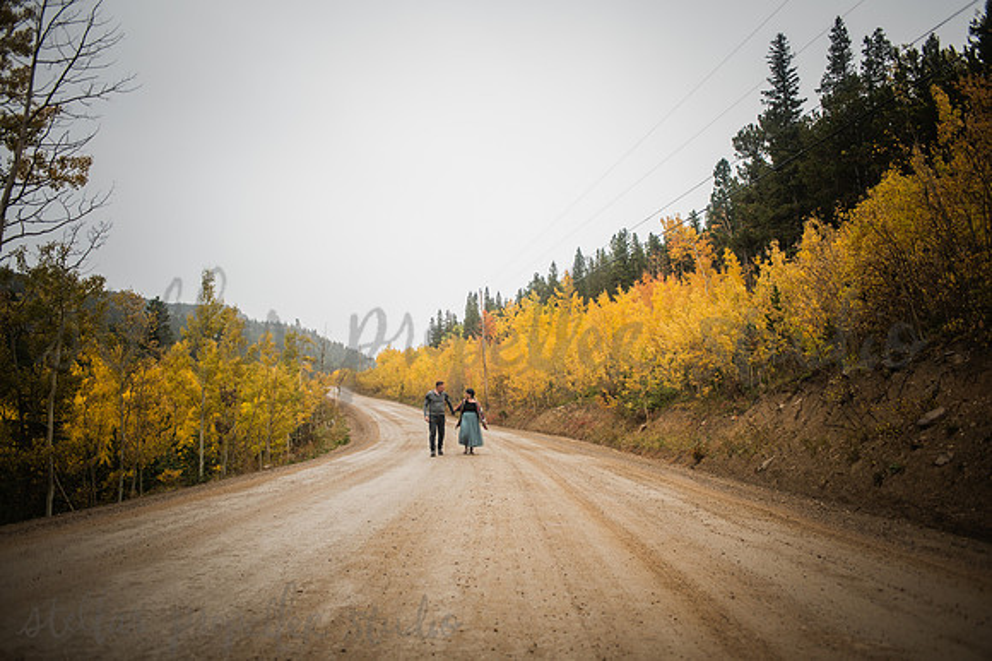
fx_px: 771
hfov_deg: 65.5
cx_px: 496
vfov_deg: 46.4
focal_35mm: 28
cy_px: 330
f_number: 2.8
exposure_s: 1/160
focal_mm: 28
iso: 320
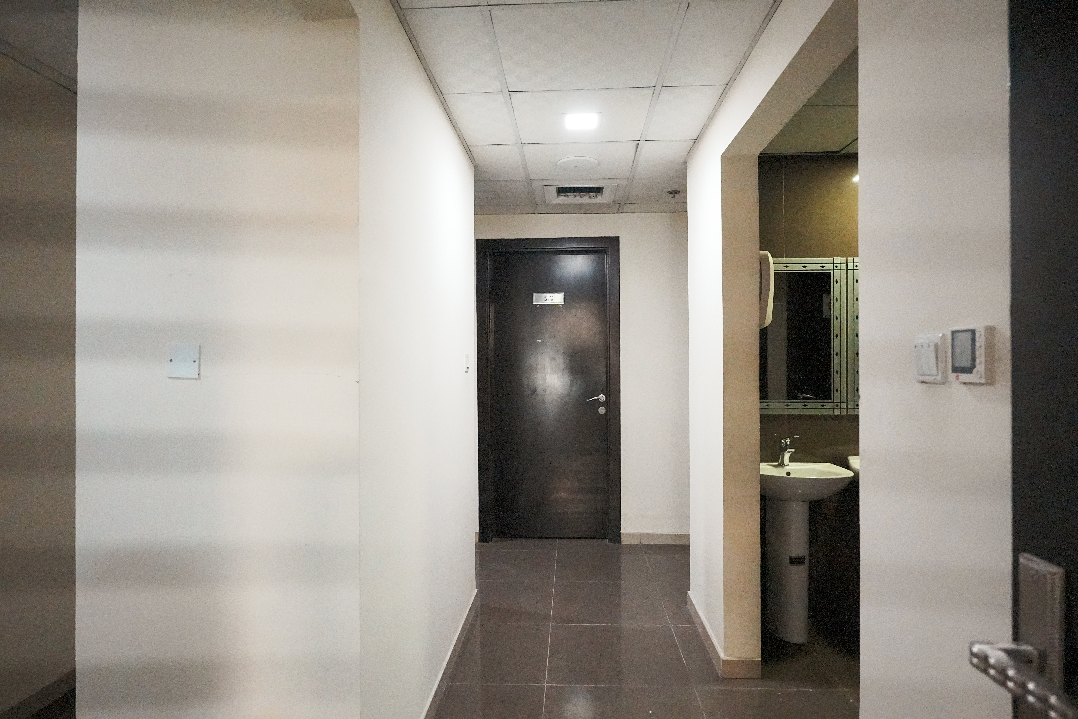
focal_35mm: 20
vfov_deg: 61.9
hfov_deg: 84.0
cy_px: 360
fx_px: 599
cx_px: 539
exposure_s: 1/250
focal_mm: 20
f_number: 4
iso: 25600
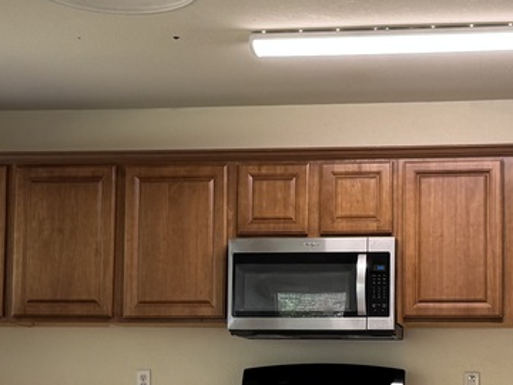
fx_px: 1423
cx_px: 323
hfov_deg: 20.4
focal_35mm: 96
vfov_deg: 15.3
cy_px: 309
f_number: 1.78
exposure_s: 1/120
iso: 200
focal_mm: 6.76
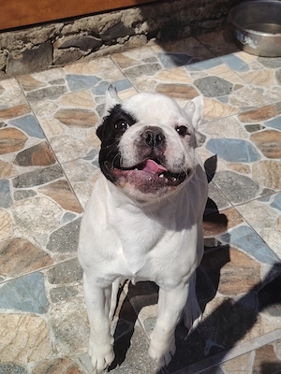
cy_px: 187
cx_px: 140
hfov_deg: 30.3
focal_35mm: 48
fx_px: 520
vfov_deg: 39.7
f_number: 1.75
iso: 100
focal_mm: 5.25
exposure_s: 1/1623
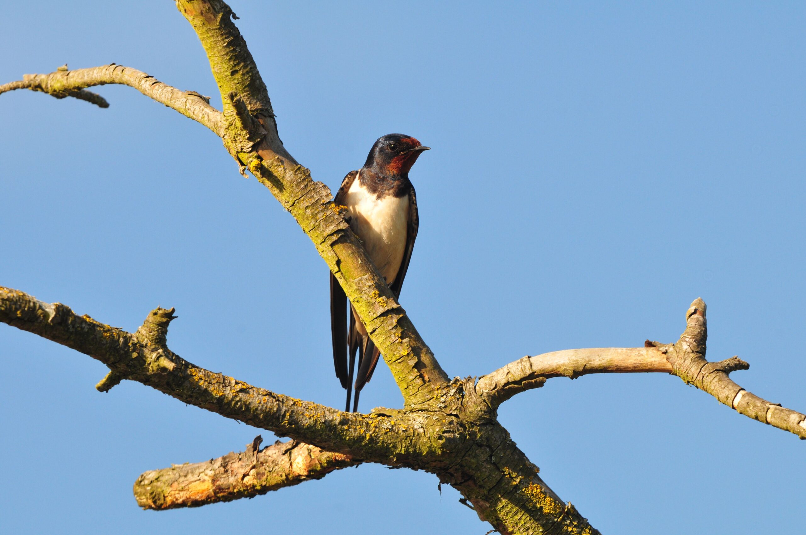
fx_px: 16770
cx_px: 403
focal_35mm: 750
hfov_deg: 2.8
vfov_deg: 1.8
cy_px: 268
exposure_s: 1/320
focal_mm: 500
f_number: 9
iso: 400
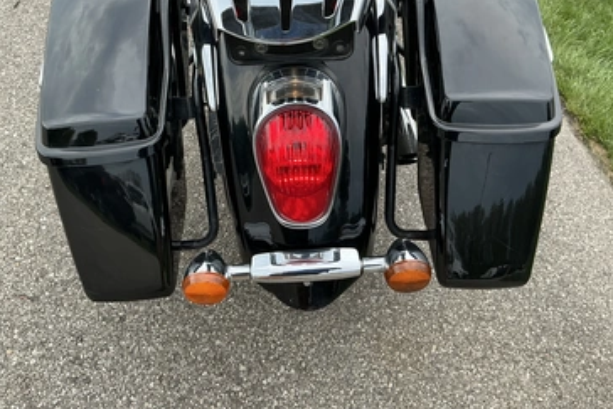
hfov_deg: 58.7
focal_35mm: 32
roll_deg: -12.1
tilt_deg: -43.9
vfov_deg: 41.0
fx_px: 545
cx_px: 303
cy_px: 168
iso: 20
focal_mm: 3
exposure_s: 1/183
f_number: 1.8
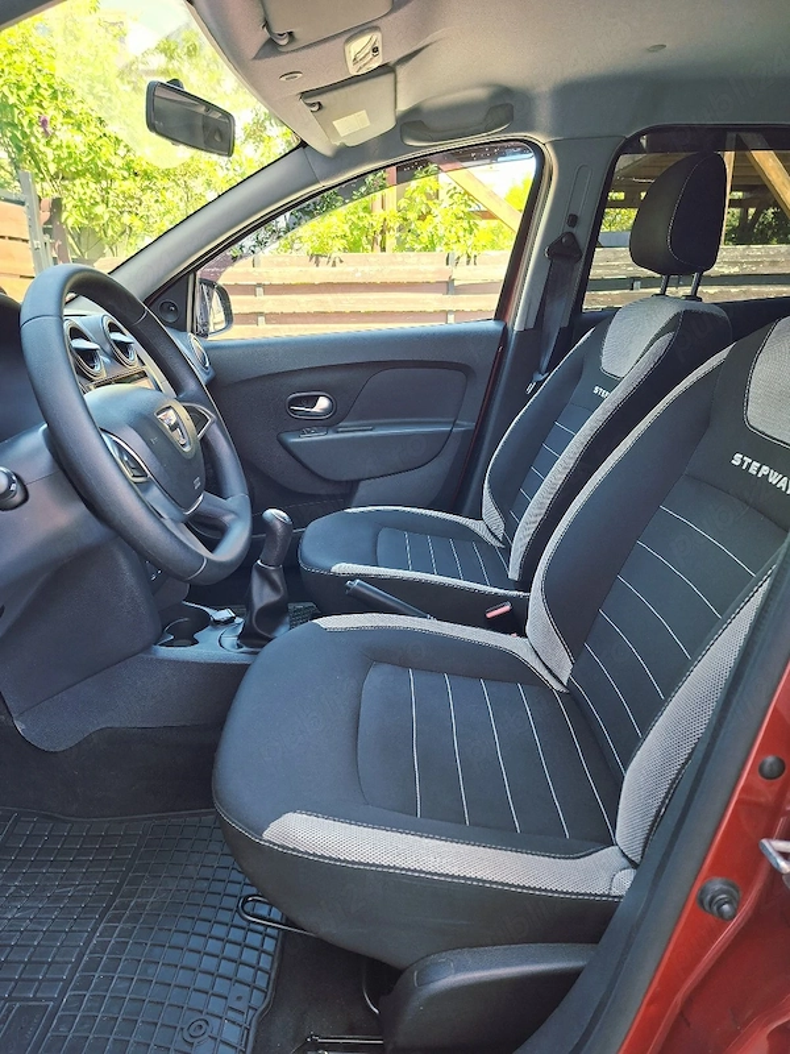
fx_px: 700
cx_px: 395
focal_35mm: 23
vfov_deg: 73.9
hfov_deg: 58.9
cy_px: 527
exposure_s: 1/100
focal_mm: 5.54
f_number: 1.8
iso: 200
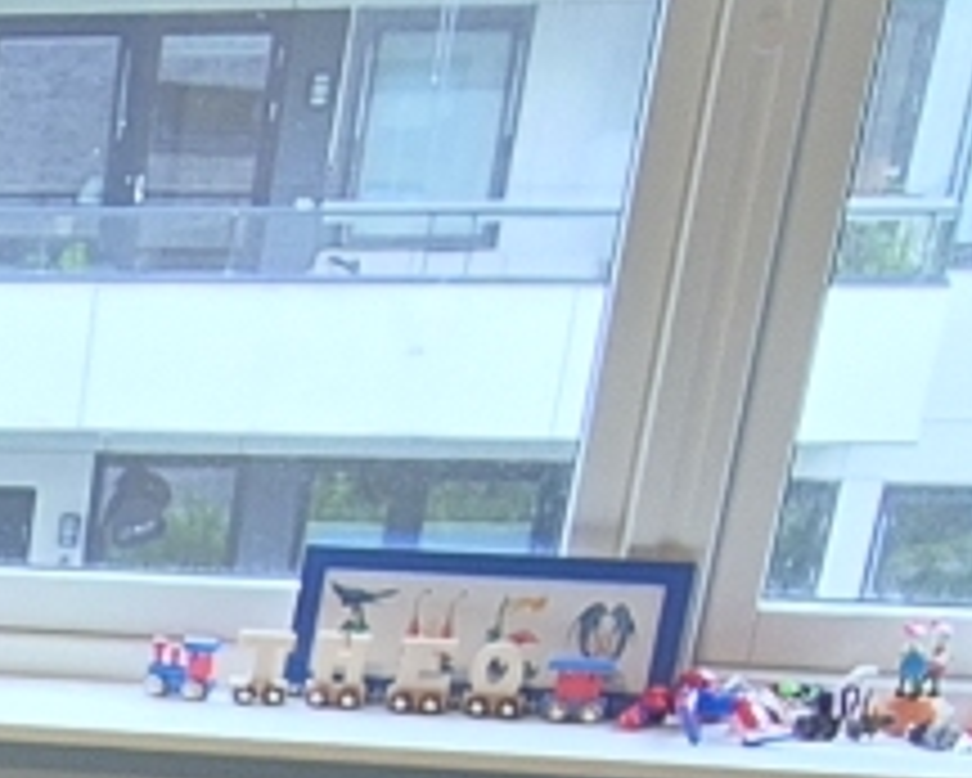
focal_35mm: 94
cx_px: -927
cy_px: 1453
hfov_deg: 16.2
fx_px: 2705
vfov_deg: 14.2
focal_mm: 2.2
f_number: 2.2
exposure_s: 1/50
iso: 320
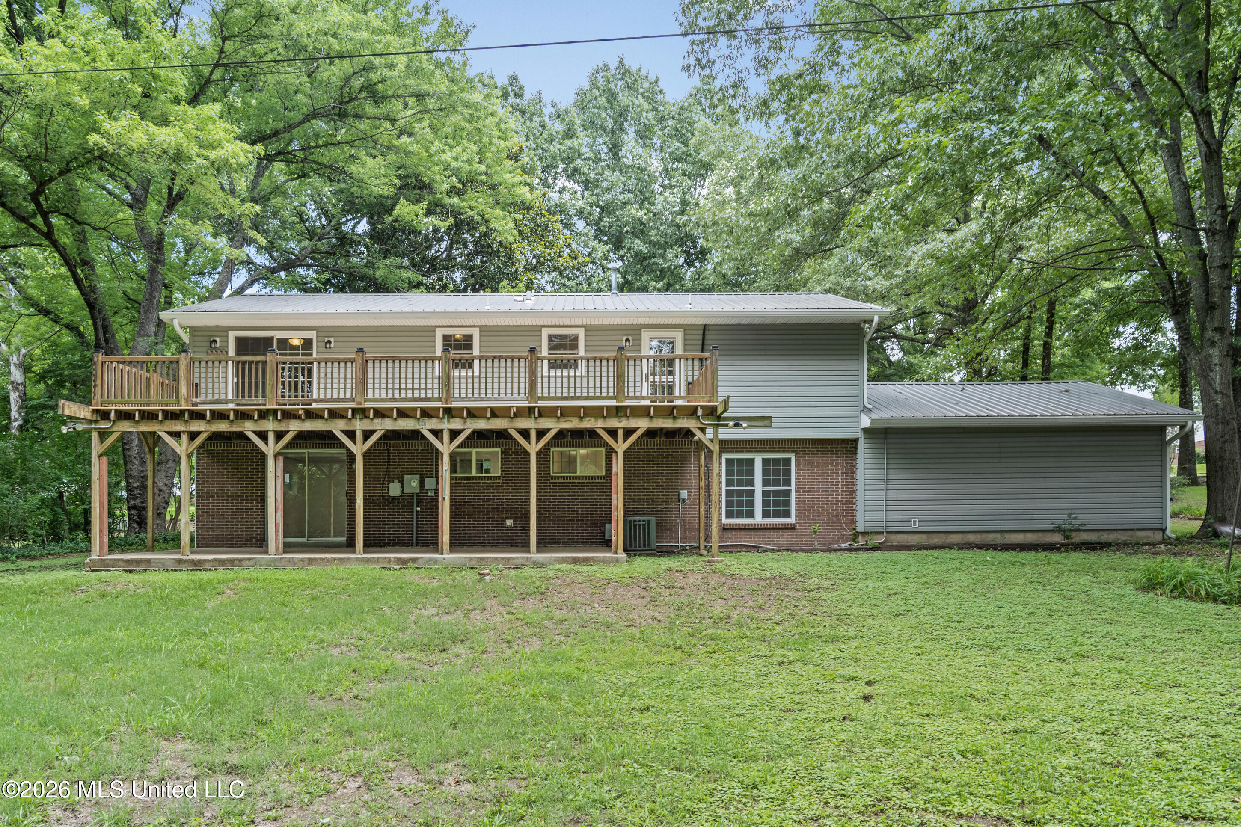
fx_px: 827
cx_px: 620
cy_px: 414
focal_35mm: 24
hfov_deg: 73.7
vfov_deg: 53.1
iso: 800
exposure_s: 1/60
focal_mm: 24
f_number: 9.5
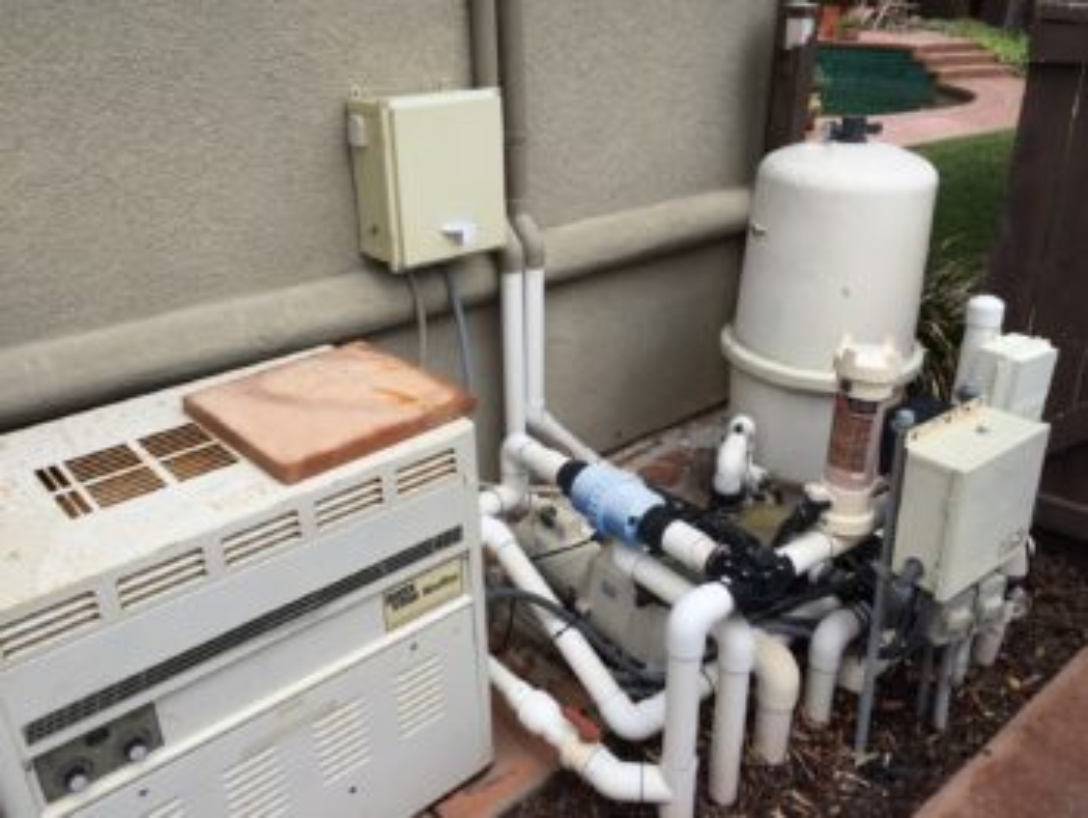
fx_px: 912
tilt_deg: -25.8
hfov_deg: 61.6
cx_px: 544
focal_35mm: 29
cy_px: 409
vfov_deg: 48.3
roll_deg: +0.1
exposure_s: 1/1464
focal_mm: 4.15
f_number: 2.2
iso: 32
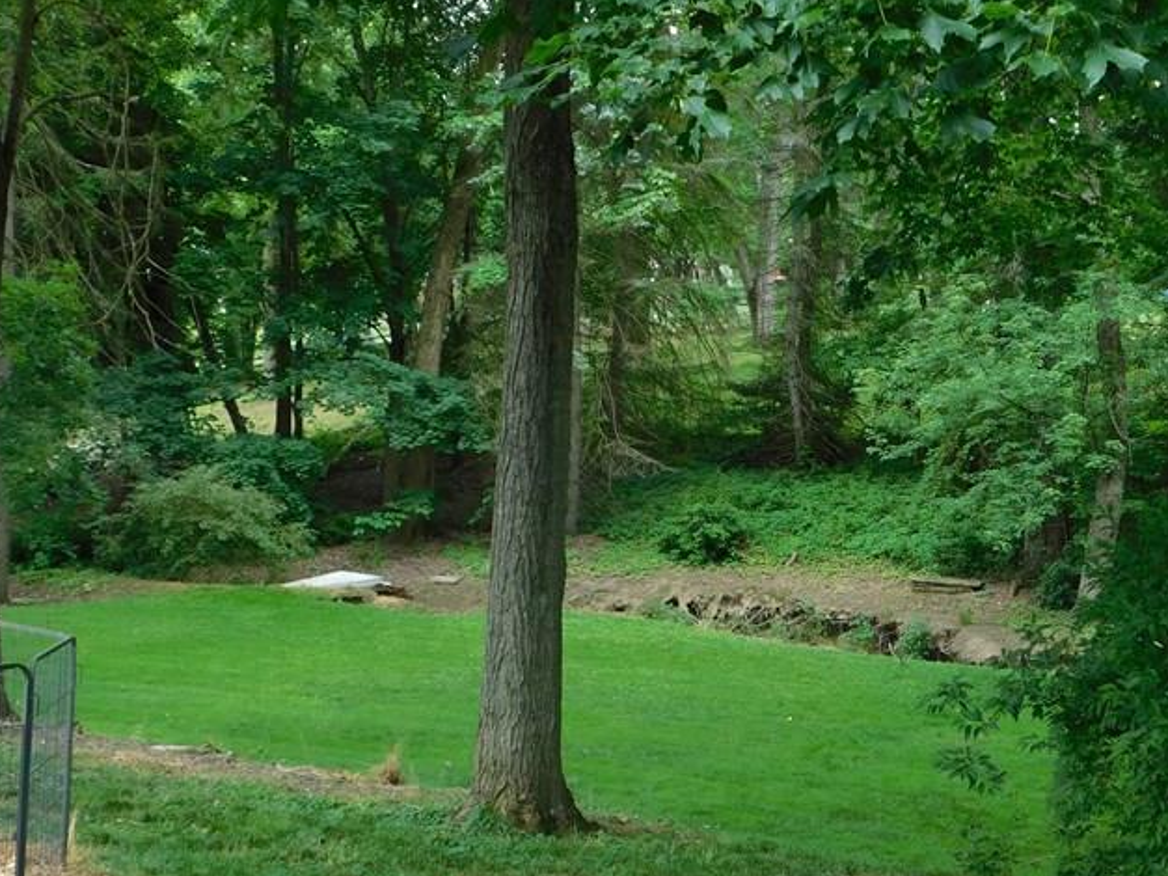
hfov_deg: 38.4
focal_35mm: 49
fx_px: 1653
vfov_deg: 29.7
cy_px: 475
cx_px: 792
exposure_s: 1/100
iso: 125
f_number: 3.2
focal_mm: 5.3
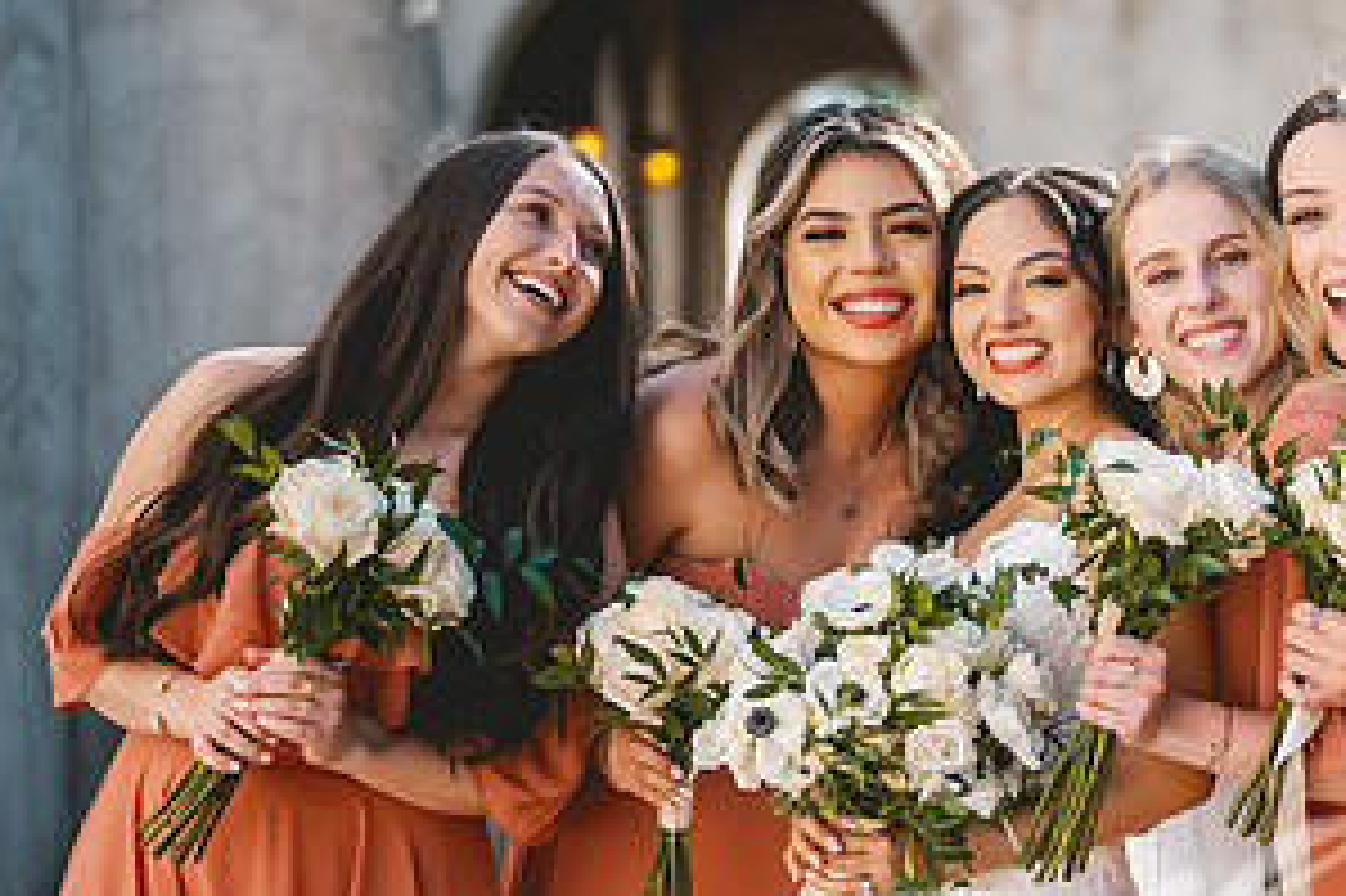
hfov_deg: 19.3
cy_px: 500
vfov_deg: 13.1
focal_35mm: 104
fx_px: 3886
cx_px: 1176
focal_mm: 50
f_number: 1.8
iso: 80
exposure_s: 1/2500
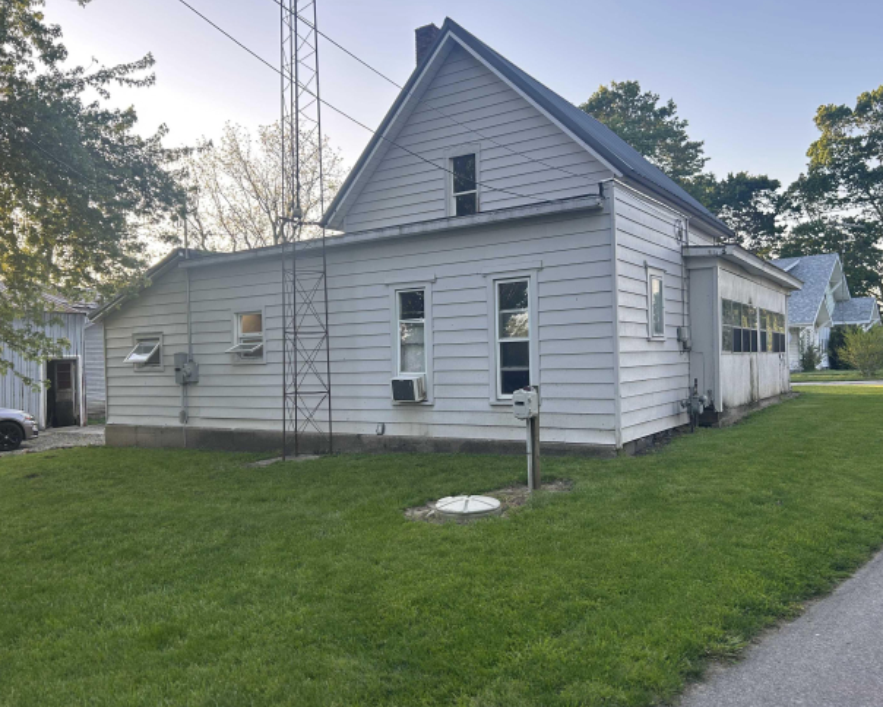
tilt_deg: +0.1
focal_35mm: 28
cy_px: 361
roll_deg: +1.1
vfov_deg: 51.6
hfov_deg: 62.2
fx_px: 732
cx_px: 448
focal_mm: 5.7
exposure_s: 1/240
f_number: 1.5
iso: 40
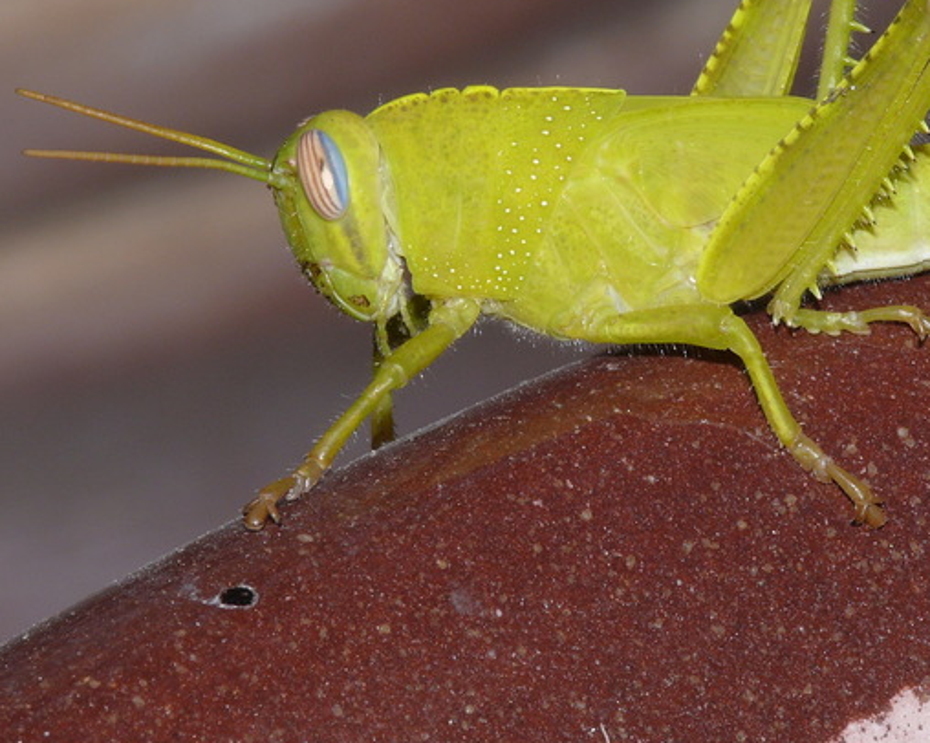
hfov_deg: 5.9
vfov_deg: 4.7
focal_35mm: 328
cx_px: 532
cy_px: 178
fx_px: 9025
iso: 100
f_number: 11
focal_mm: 42.3
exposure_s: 1/640
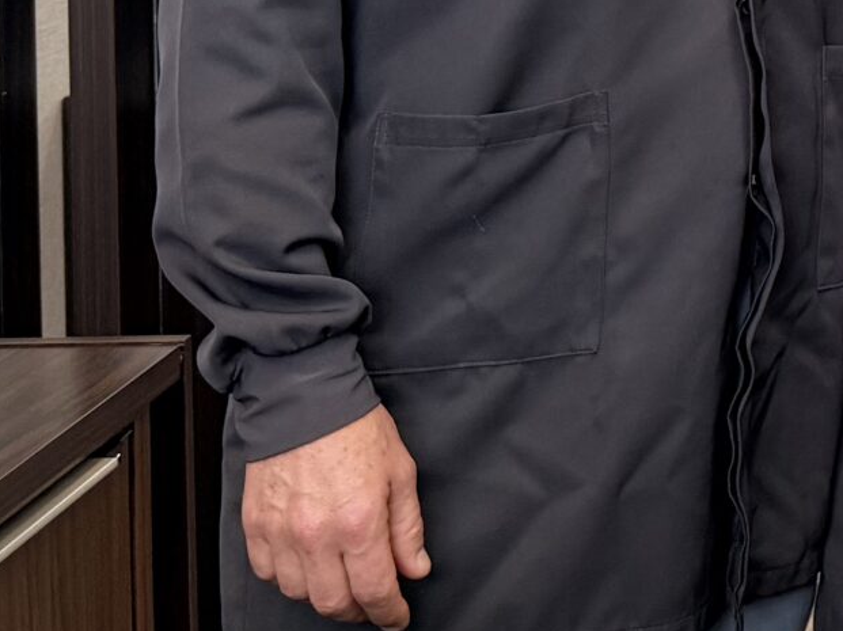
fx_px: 2410
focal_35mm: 99
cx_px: 1364
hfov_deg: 17.3
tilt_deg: -2.0
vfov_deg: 14.0
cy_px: -308
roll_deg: -0.4
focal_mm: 6.76
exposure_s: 1/120
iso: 100
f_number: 1.78
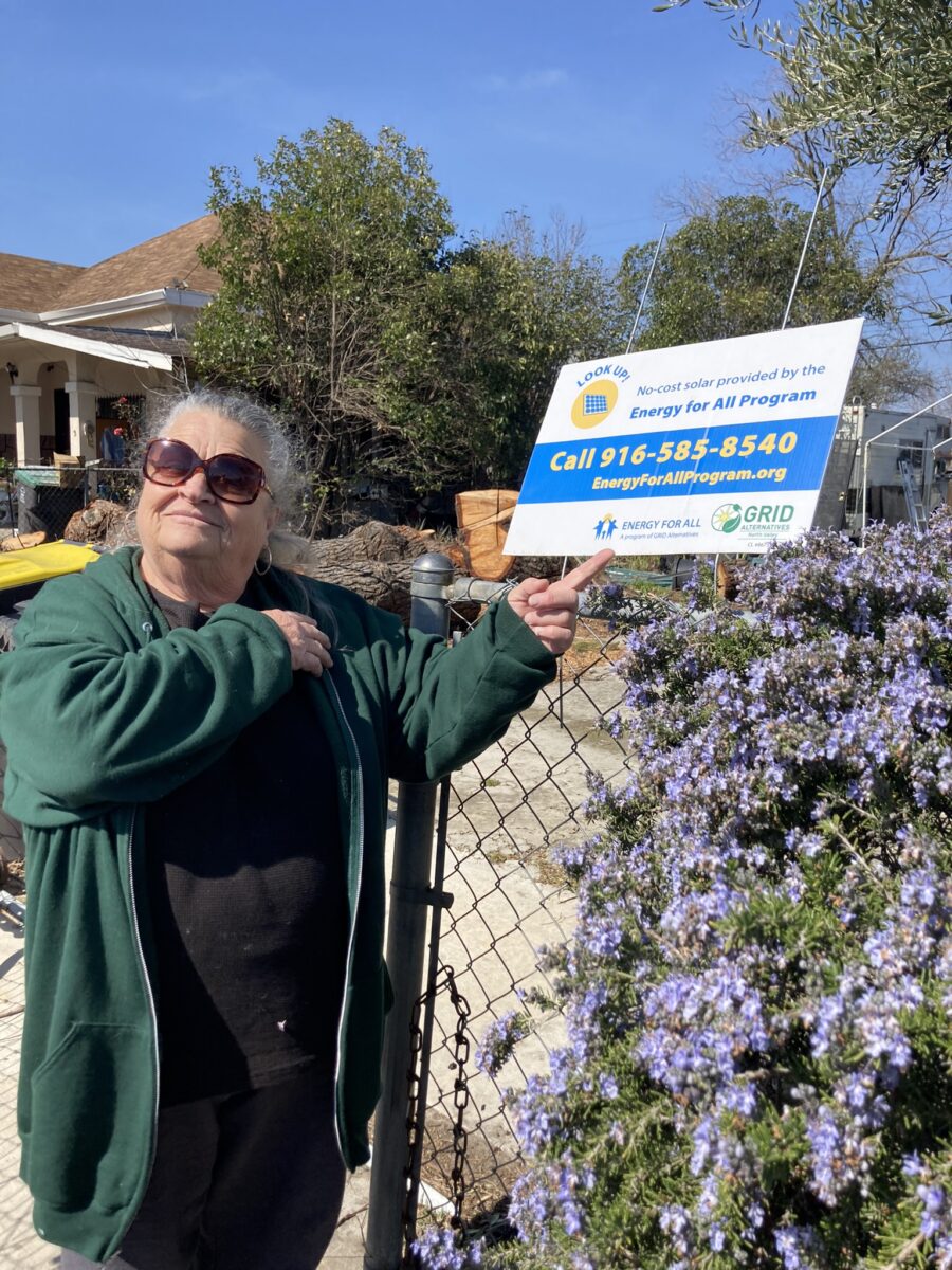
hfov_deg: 49.7
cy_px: 635
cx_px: 476
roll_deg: -2.4
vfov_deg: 63.4
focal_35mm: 28
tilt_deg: -8.3
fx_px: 1027
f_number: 1.8
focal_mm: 3.99
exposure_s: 1/1946
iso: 20
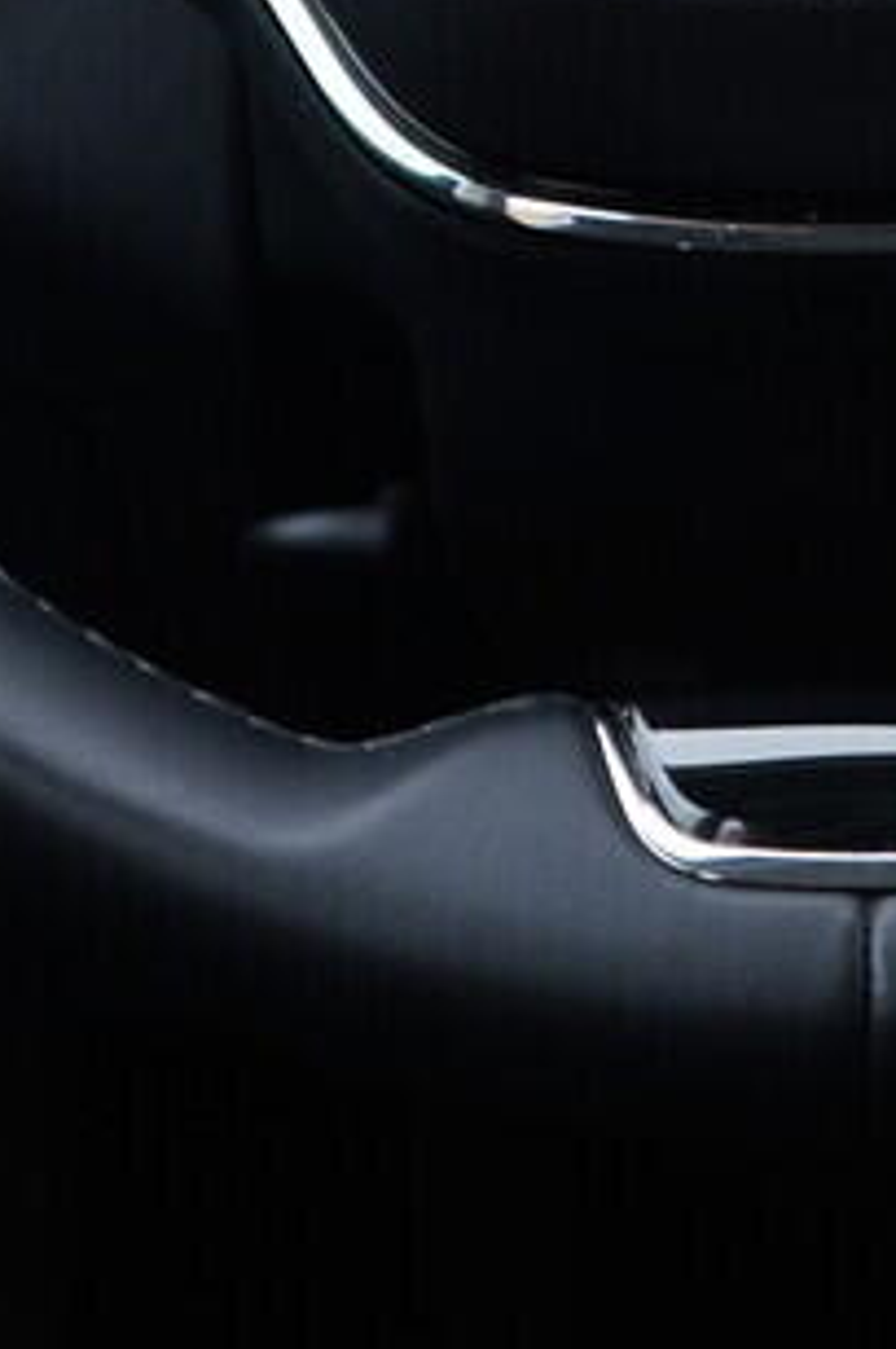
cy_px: -374
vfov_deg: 11.9
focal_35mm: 169
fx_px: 6323
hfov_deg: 8.1
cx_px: 676
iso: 200
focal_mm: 24
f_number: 2.8
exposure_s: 1/40
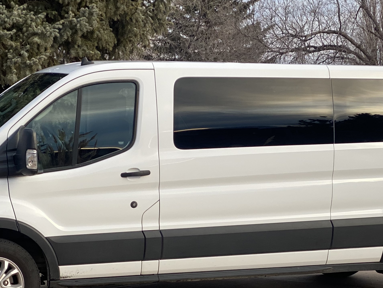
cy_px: 219
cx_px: 209
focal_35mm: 110
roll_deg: +4.1
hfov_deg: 17.9
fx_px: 1217
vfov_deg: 13.4
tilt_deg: -4.2
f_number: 2
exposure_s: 1/122
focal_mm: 6
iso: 40
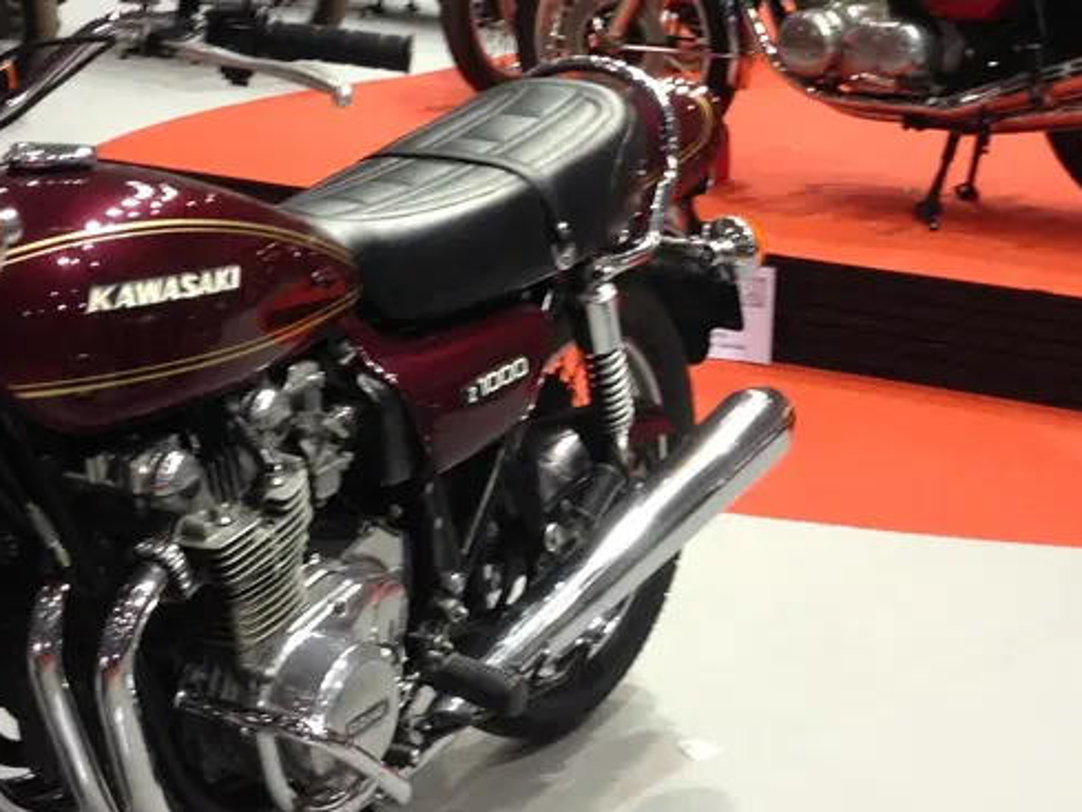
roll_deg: +0.5
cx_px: 611
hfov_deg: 24.1
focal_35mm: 81
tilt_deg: -13.8
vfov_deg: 18.1
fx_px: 2532
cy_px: 235
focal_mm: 4.12
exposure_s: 1/24
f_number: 2.4
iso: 50
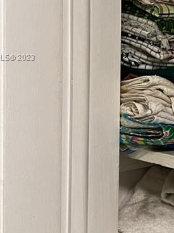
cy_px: 58
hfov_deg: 16.7
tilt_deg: -1.4
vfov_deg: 22.8
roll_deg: +0.3
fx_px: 570
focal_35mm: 85
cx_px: 203
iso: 125
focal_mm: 5.7
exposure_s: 1/60
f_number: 1.5
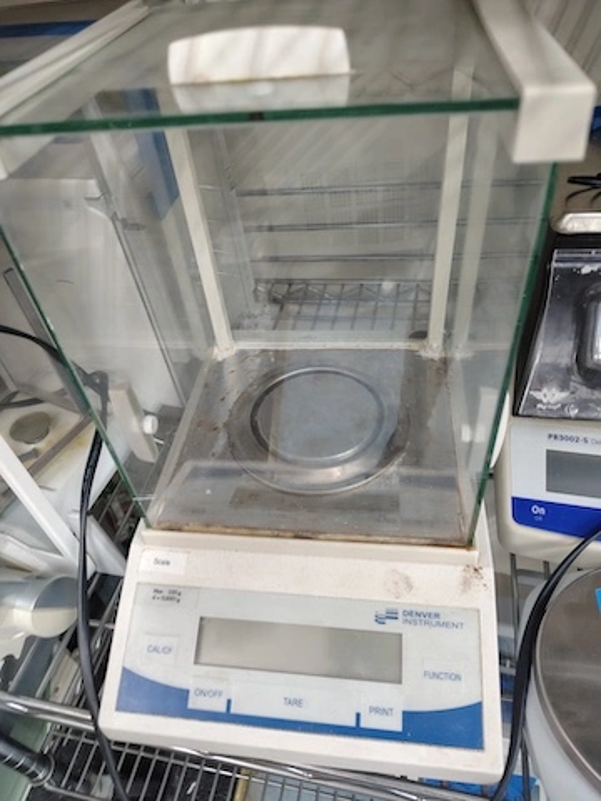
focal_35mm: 24
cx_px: 300
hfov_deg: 56.8
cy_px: 400
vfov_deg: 71.6
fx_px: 556
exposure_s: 1/60
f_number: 1.8
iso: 778
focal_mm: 5.56
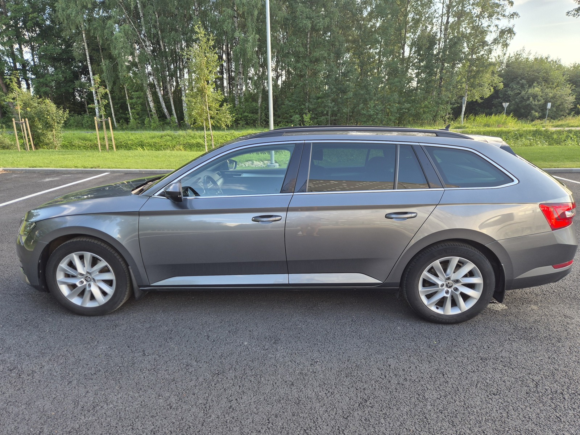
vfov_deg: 58.9
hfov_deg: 73.9
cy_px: 218
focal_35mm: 23
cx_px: 290
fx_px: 385
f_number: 1.8
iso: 25
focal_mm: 5.4
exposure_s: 1/180
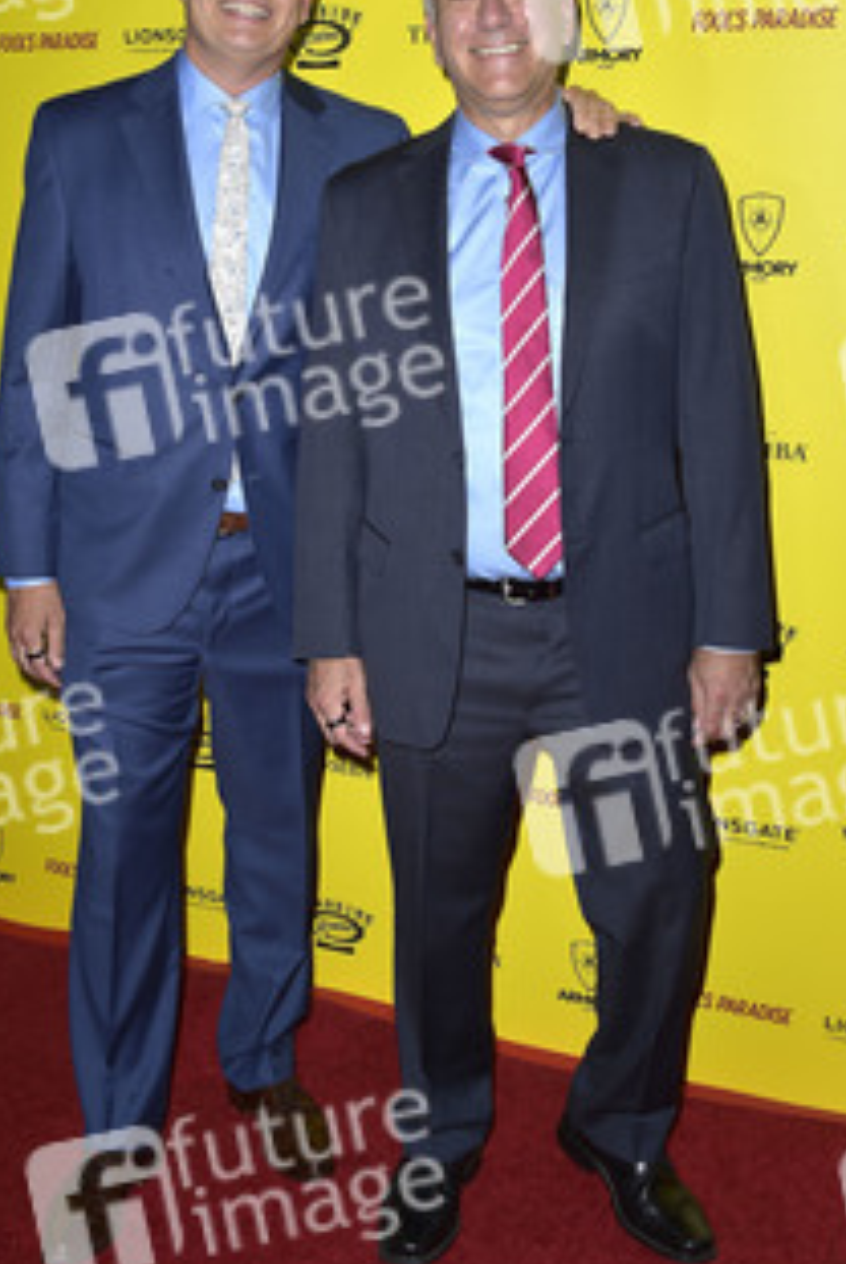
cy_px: 577
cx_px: 356
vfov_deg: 43.5
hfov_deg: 29.9
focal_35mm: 45
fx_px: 1583
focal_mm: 35
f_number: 6.3
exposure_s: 1/250
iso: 250
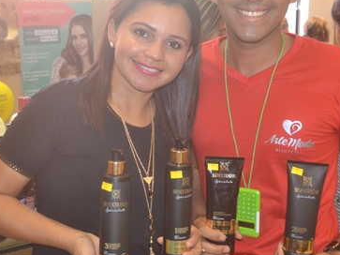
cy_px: 113
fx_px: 550
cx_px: 181
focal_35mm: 56
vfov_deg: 26.1
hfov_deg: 34.3
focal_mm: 22
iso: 400
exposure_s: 1/60
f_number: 4
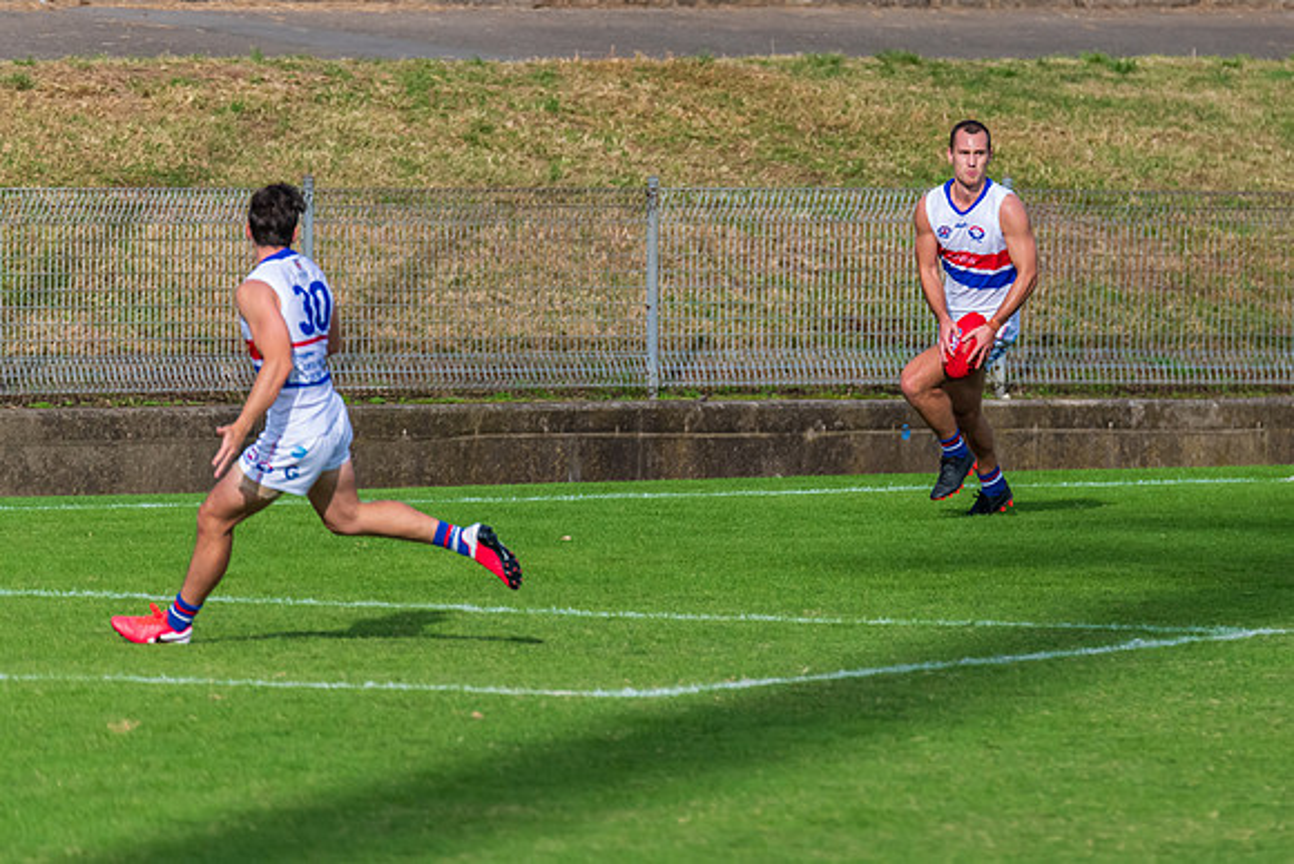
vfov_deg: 2.2
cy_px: 280
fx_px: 22645
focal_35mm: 630
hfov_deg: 3.3
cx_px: 900
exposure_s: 1/3200
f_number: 6
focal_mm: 450
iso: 1000
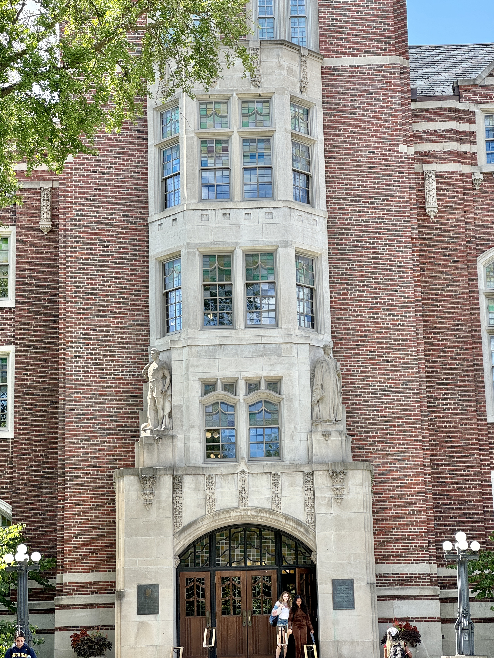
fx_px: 1465
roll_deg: +0.6
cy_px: 329
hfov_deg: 19.1
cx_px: 247
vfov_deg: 25.3
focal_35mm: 77
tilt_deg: +12.9
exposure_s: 1/202
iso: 25
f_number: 2.8
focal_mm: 9
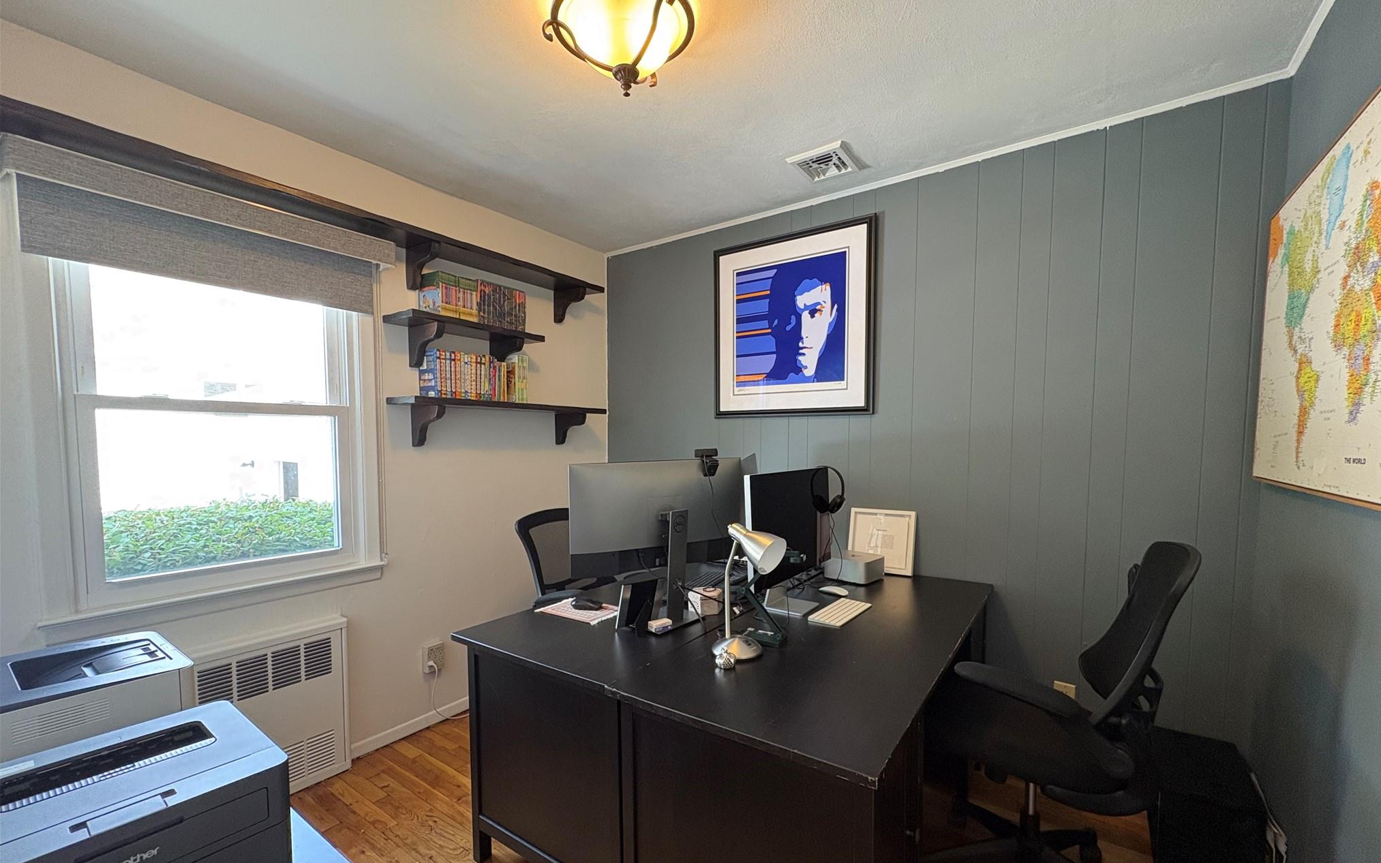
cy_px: 476
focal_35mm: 15
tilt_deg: -4.0
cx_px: 697
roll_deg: -0.5
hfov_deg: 101.5
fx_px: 565
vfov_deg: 74.6
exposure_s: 1/60
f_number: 2.2
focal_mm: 2.22
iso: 320
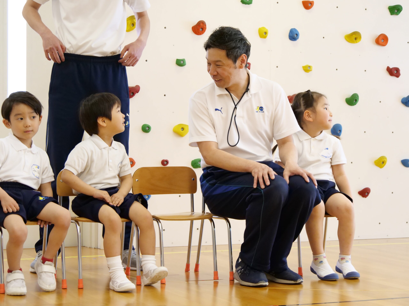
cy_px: 153
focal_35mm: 80
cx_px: 204
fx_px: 945
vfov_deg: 18.4
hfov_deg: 24.4
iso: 2500
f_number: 4.7
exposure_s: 1/100
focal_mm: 40
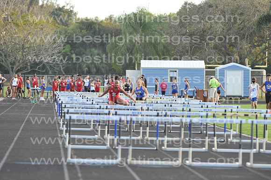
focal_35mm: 300
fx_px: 2257
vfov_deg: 4.6
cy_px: 90
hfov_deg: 6.9
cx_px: 136
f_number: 4.5
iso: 800
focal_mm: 300
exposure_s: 1/1000
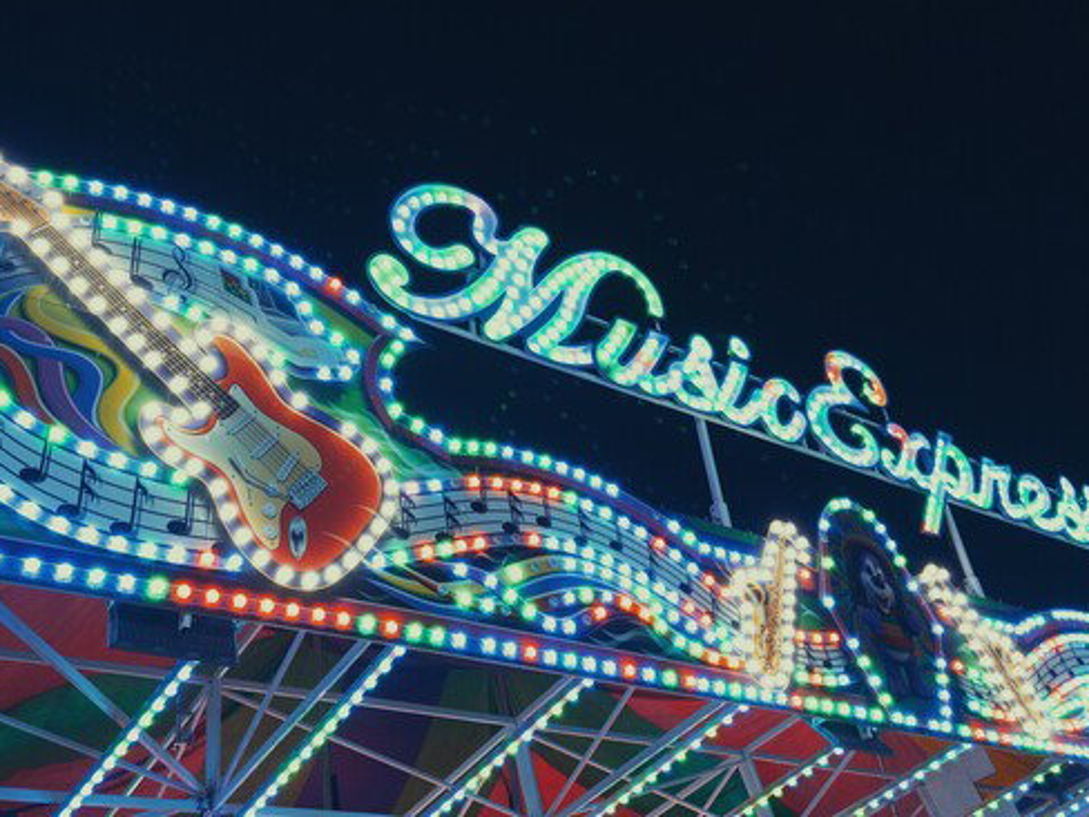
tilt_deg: +38.9
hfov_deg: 56.5
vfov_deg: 44.1
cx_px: 449
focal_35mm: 32
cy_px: 373
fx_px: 1007
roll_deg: +7.1
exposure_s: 1/60
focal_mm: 5.96
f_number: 1.6
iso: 125
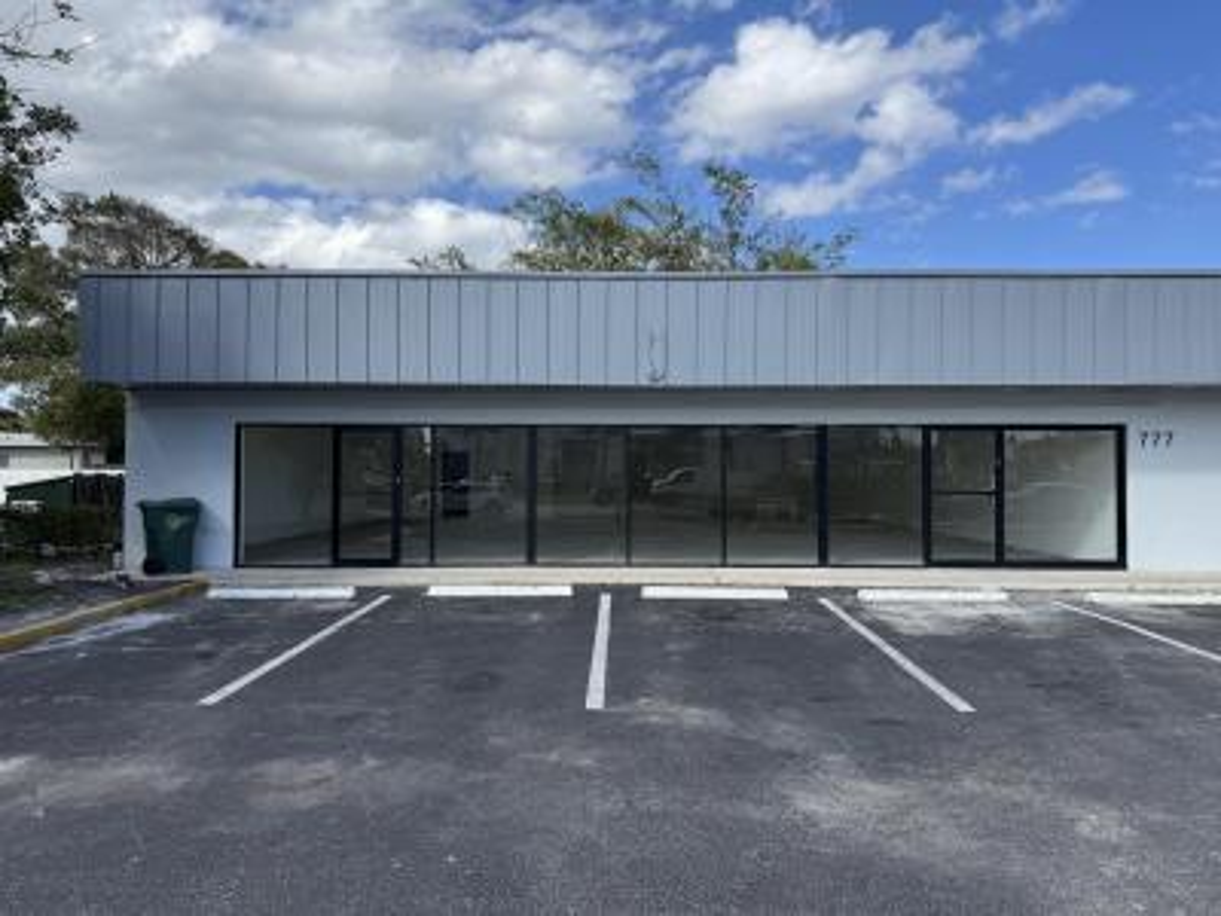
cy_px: 458
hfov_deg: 71.6
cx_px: 610
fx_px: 847
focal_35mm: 24
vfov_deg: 56.8
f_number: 1.78
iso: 80
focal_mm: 6.76
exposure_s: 1/4049
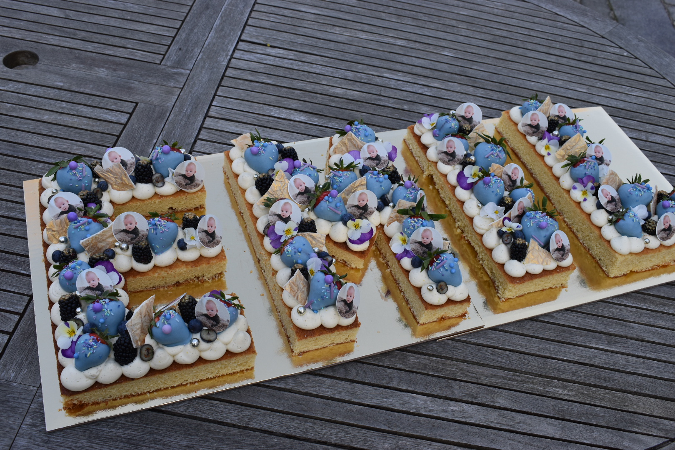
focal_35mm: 36
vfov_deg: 36.9
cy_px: 225
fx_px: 675
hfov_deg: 53.1
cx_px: 338
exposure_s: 1/250
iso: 280
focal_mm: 24
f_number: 8
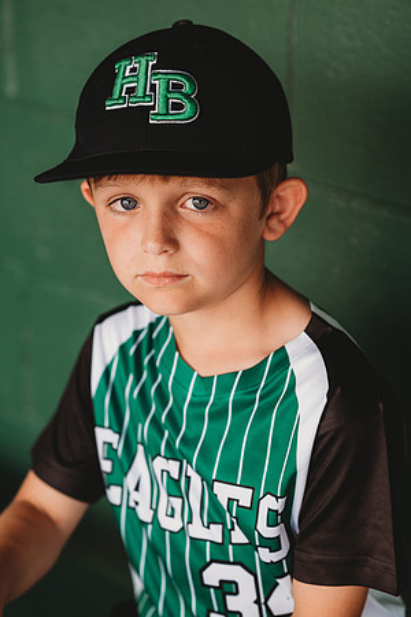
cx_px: 206
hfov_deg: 16.1
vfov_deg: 23.9
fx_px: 1456
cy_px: 308
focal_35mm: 85
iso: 320
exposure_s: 1/250
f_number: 2.8
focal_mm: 85
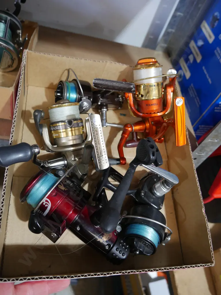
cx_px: 110
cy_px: 148
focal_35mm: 28
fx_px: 238
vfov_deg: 63.4
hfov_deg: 49.8
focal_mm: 14
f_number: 3.5
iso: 800
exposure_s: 1/60
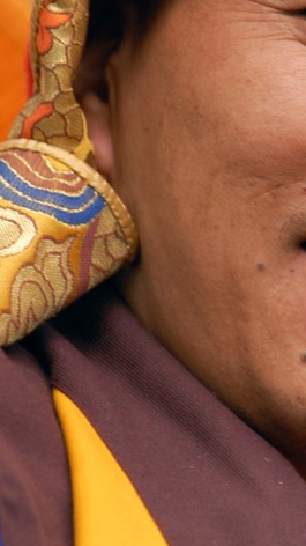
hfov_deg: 1.8
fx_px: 9866
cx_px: 447
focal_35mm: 683
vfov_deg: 3.2
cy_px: 182
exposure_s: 1/320
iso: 125
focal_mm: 200
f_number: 4
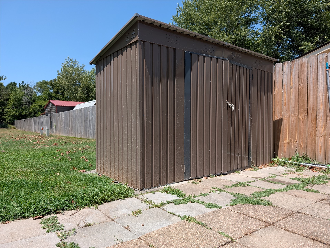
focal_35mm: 24
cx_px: 165
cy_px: 124
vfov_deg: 56.9
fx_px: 229
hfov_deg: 71.5
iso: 21
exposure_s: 1/962
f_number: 1.68
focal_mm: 6.9
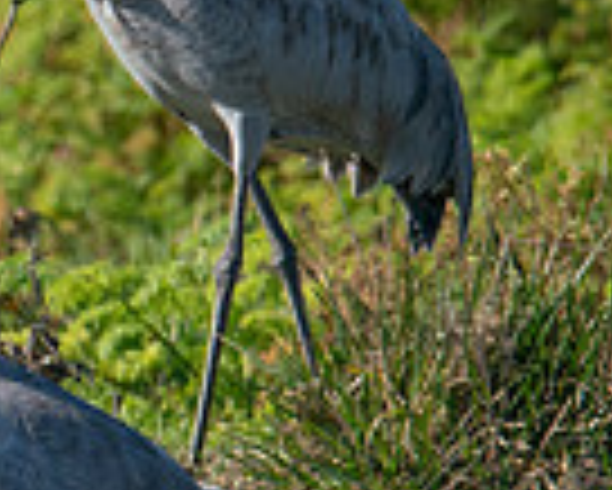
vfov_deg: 0.4
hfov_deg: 0.6
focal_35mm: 3502
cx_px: -170
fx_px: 63477
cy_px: 251
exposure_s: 1/1600
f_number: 6.3
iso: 640
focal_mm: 560
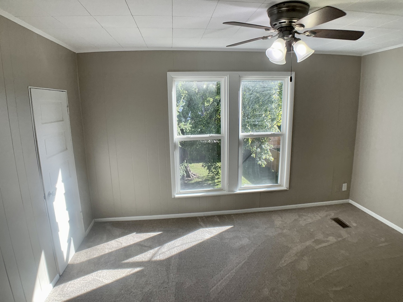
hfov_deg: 61.7
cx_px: 202
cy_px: 151
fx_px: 338
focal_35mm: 29
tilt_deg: -7.7
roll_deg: +0.4
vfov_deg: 48.2
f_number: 1.8
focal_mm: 3
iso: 20
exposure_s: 1/120
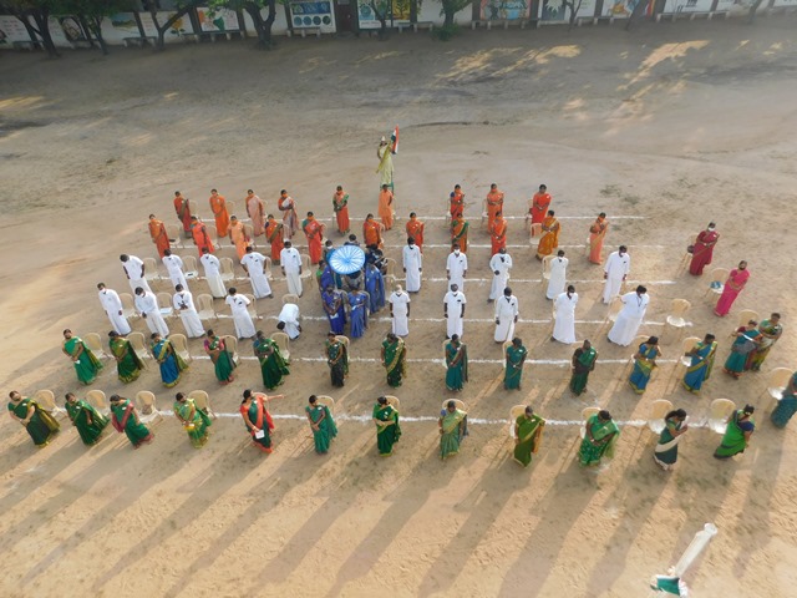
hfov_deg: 73.9
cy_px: 299
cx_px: 398
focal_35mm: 23
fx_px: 530
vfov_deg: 58.9
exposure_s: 1/500
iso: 125
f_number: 3
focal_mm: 4
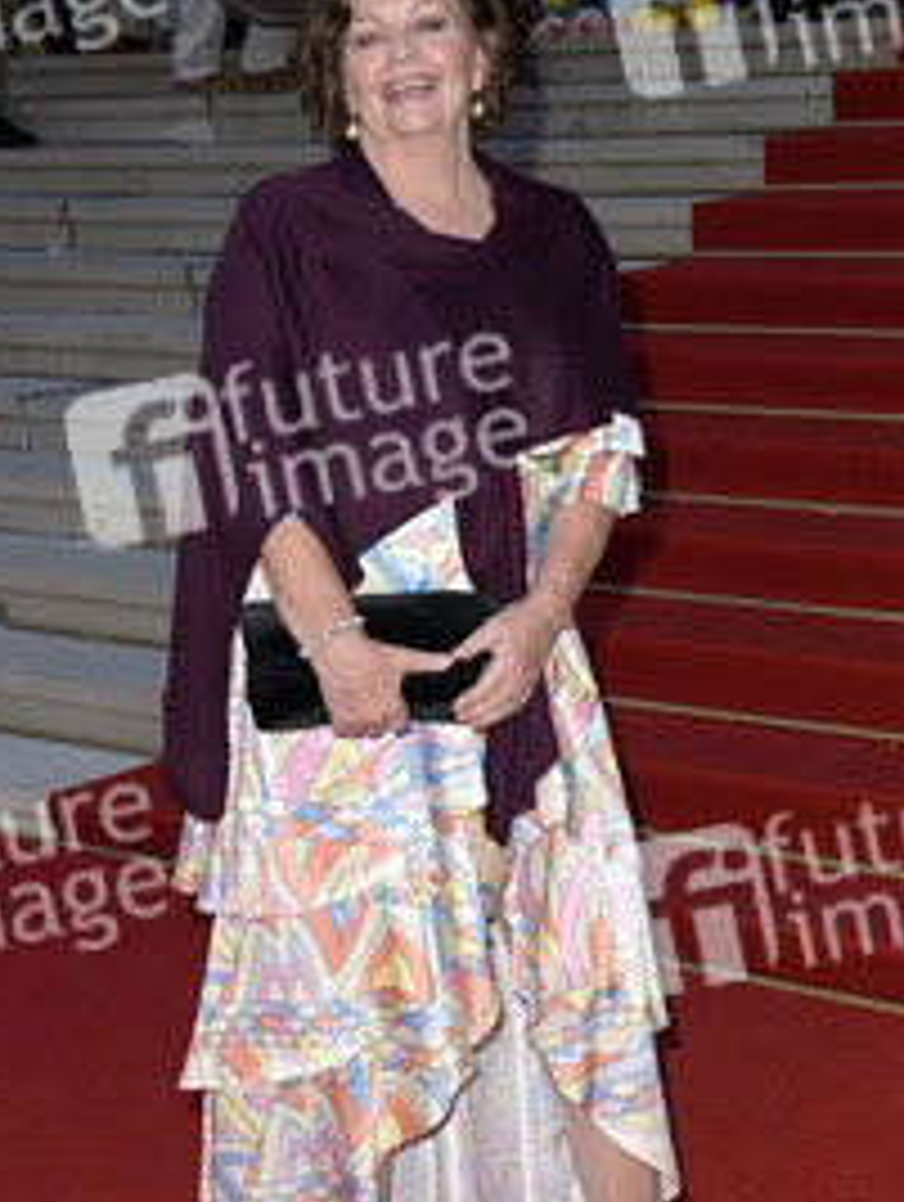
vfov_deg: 28.1
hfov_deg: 21.4
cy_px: 666
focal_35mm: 69
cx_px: 427
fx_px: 2397
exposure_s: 1/200
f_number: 5.6
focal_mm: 48
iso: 1250
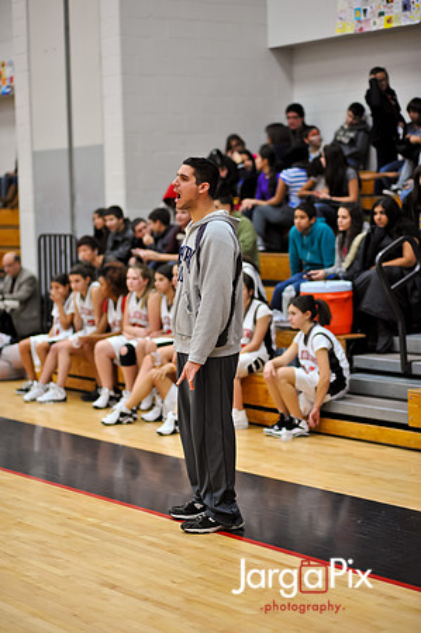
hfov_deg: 16.0
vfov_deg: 23.9
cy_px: 316
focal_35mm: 85
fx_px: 1494
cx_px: 210
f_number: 2
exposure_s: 1/500
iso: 1600
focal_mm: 85
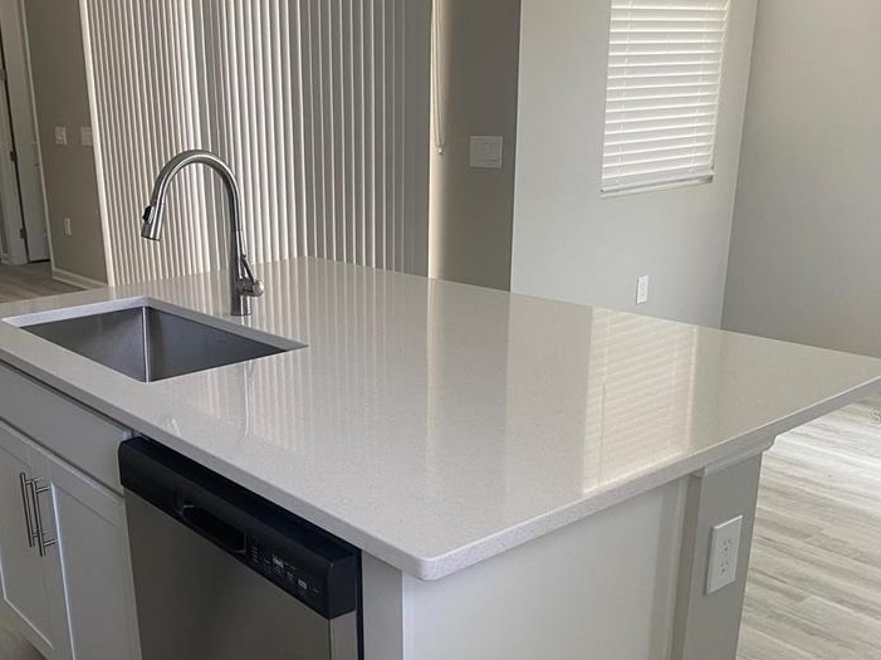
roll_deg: +1.8
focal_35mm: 38
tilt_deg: -20.3
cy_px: 416
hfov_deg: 48.3
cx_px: 304
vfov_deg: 37.4
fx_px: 967
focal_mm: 4.25
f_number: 1.8
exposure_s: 1/83
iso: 125
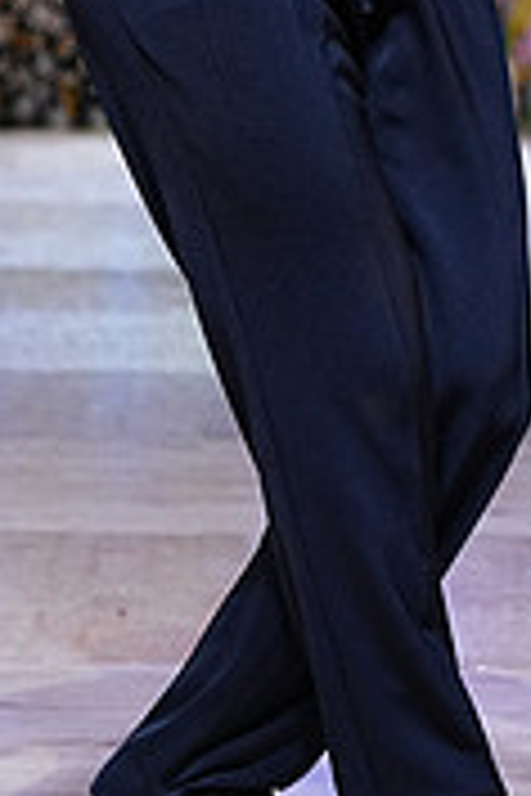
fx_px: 5088
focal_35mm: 230
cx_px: 677
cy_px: -162
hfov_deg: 5.9
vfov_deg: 8.8
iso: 1600
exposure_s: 1/500
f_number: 4
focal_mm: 70
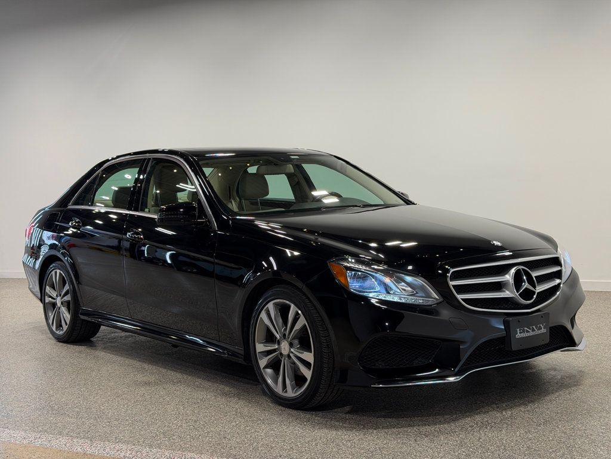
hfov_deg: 39.7
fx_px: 847
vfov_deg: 30.3
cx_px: 306
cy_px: 230
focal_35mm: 48
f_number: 1.78
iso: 64
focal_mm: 6.76
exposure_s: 1/238
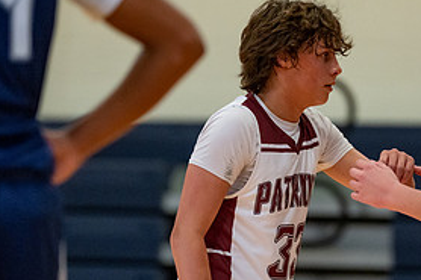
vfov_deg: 3.6
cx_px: 286
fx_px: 4511
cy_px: 155
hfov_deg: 5.3
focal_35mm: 386
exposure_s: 1/1000
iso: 5000
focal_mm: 185
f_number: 2.8
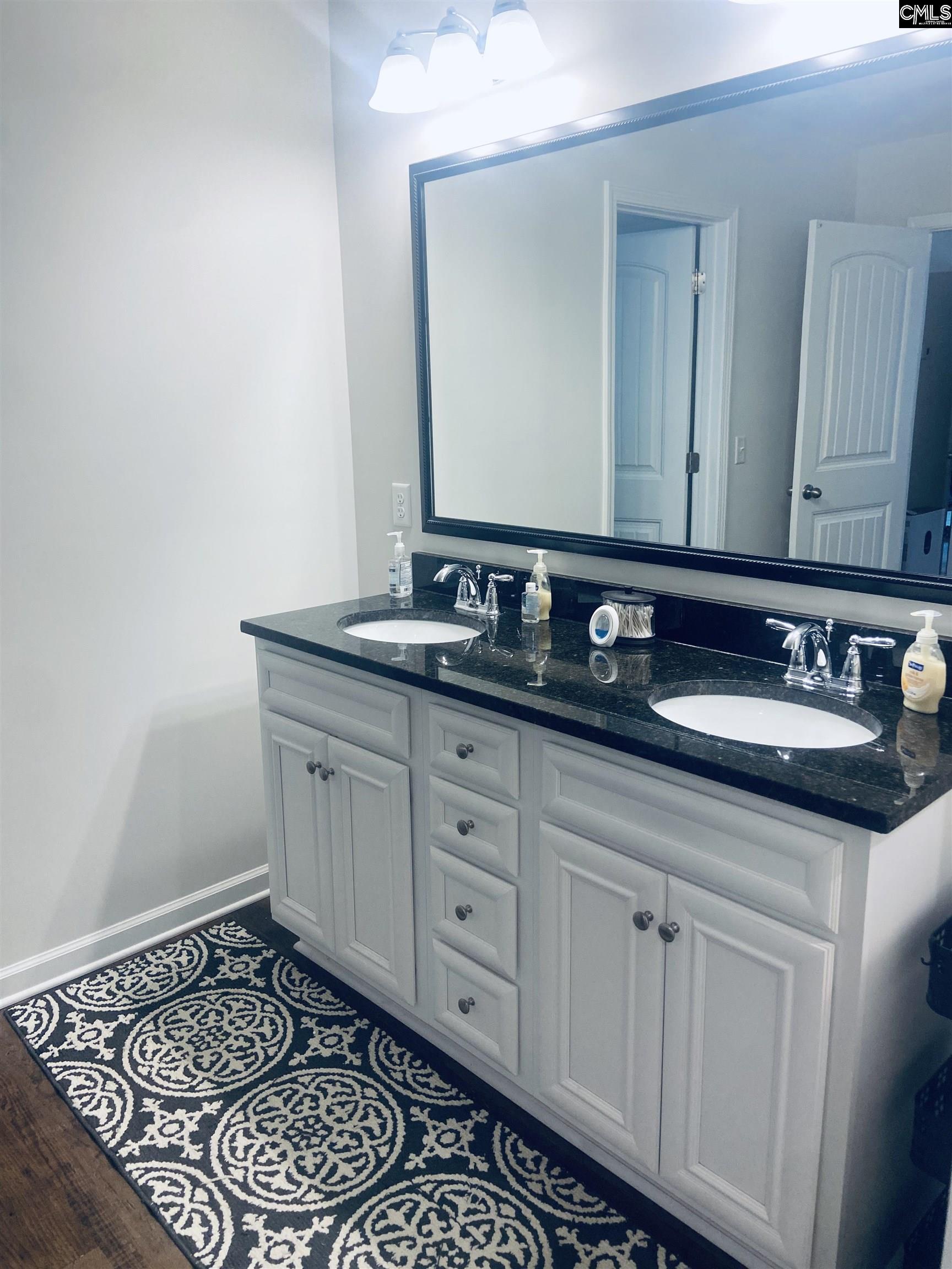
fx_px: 953
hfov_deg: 53.1
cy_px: 634
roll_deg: +1.0
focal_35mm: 26
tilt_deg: -14.1
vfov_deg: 67.3
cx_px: 476
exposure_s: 1/120
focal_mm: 4.25
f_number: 1.8
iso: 125
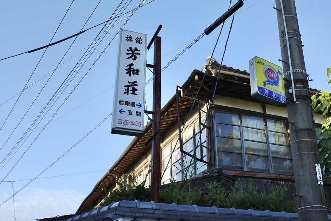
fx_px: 340
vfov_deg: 35.9
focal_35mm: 37
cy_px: 107
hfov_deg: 51.7
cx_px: 189
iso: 200
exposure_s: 1/320
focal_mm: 18.3
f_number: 5
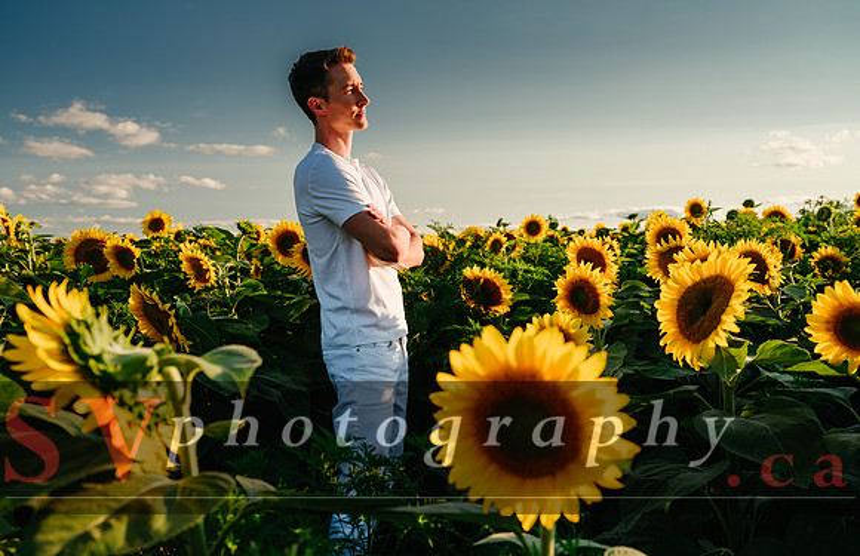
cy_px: 297
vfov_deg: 38.9
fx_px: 786
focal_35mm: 33
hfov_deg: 57.3
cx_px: 406
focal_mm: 37.6
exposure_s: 1/100
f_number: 5.6
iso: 100
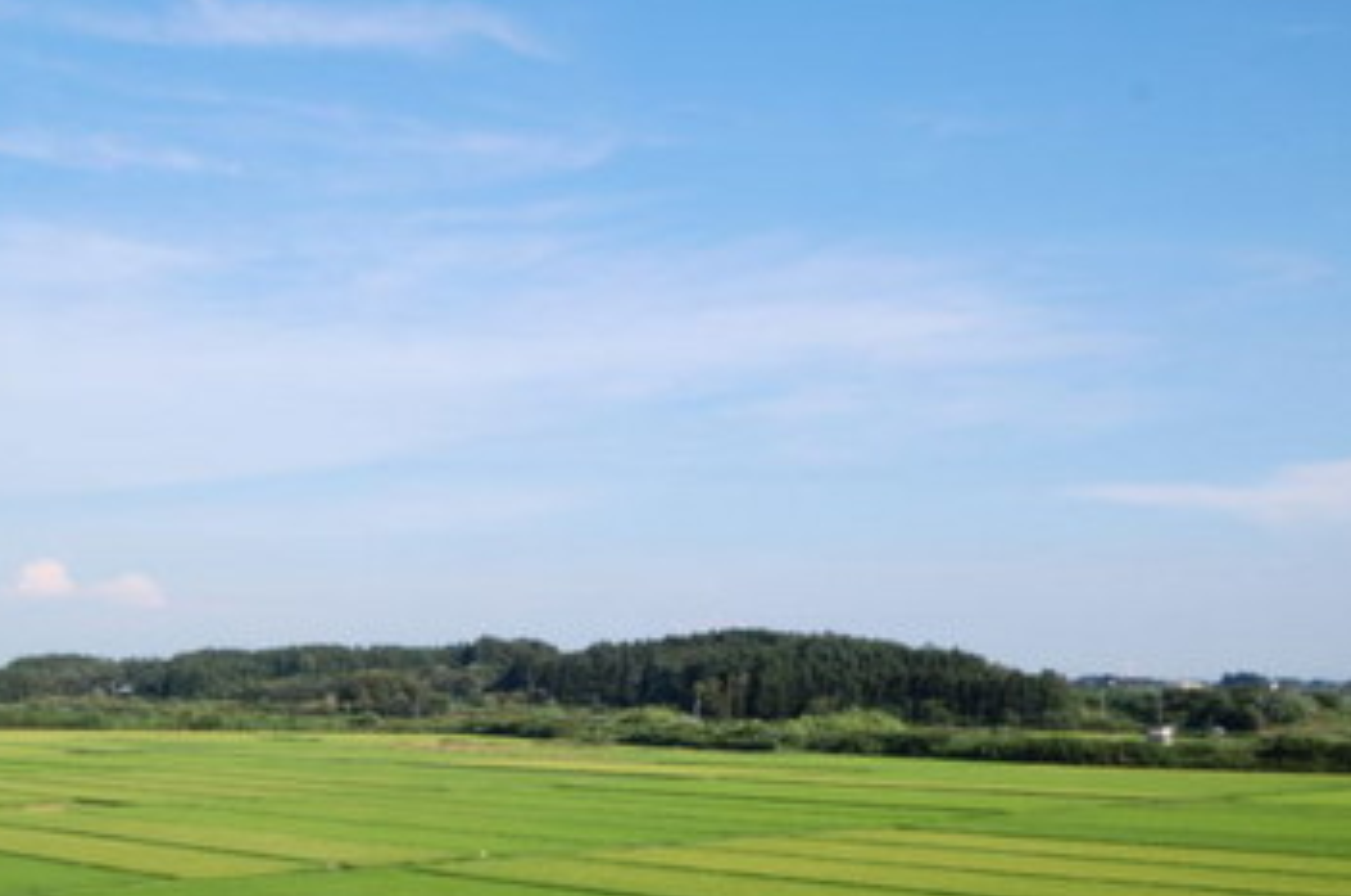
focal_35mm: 50
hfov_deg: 39.6
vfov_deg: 26.8
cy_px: 548
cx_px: 639
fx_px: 1874
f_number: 8
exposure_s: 1/250
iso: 200
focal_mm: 26
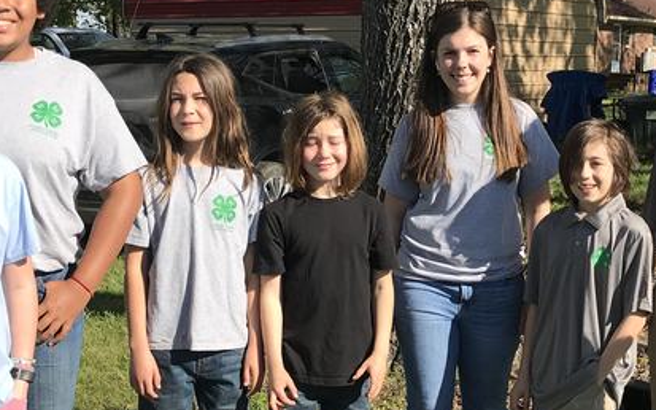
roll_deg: -0.9
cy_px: 278
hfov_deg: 30.6
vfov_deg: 19.3
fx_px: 1198
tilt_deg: -9.7
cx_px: 379
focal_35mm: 67
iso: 20
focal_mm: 3.99
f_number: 1.8
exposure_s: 1/1773
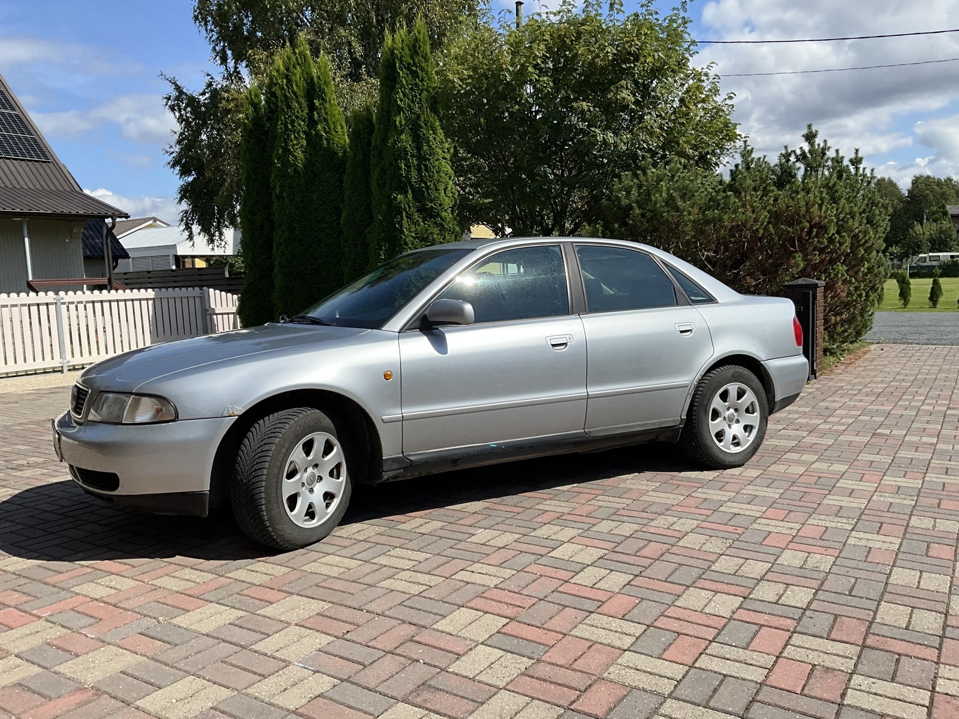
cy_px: 360
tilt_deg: -7.3
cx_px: 480
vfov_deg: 48.2
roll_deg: +3.3
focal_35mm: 29
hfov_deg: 61.7
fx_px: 803
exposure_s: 1/2538
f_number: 1.8
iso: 25
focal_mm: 3
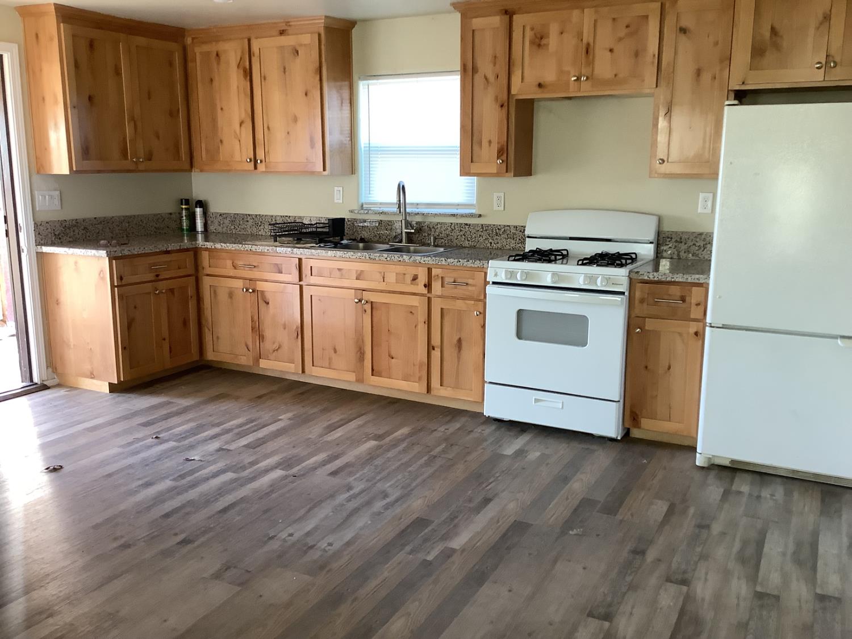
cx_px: 426
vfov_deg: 45.4
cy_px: 320
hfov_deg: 58.4
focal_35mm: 31
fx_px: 763
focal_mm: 3.3
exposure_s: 1/60
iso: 160
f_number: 2.4
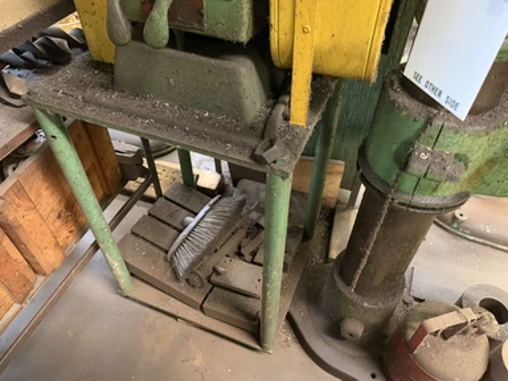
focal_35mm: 25
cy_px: 187
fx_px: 367
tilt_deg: -46.5
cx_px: 259
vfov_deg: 54.9
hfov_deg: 69.4
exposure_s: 1/30
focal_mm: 6.76
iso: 800
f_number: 1.78
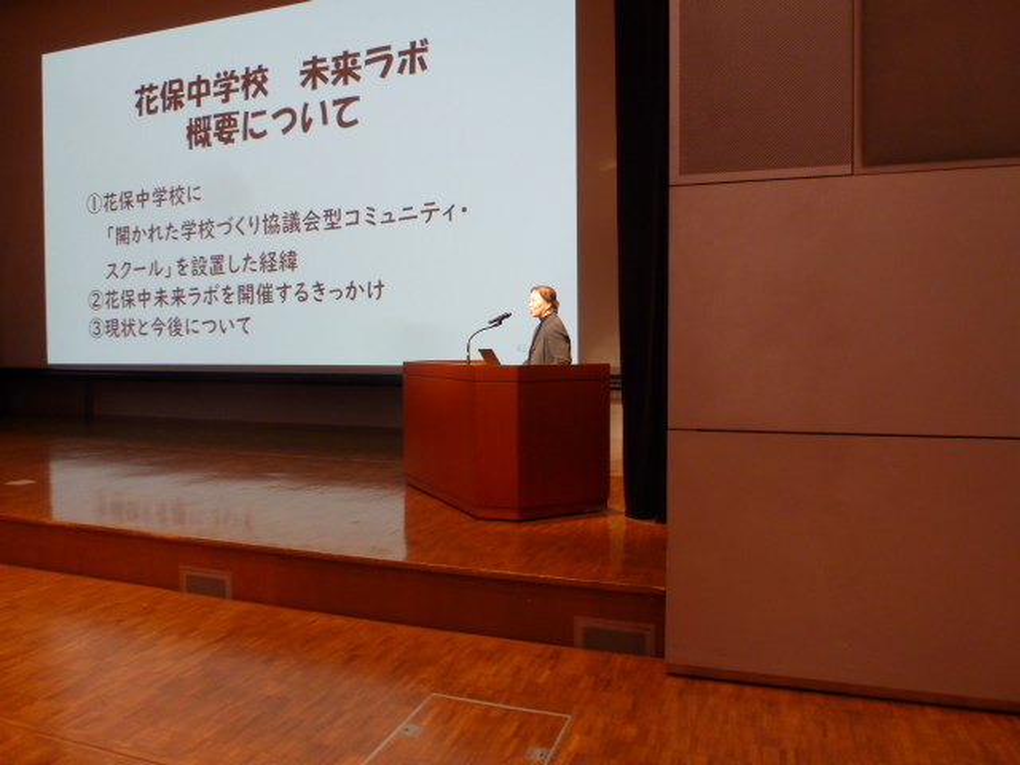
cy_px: 382
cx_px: 510
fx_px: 707
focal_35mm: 24
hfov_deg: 71.6
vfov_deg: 56.8
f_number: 3.3
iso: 100
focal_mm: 4.3
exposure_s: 1/4
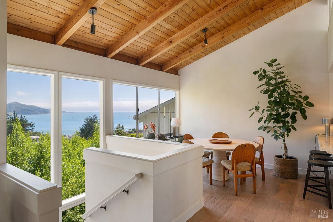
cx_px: 166
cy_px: 111
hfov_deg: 79.9
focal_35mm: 22
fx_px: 199
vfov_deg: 58.3
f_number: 7.1
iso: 400
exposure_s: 1/400
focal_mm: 21.5
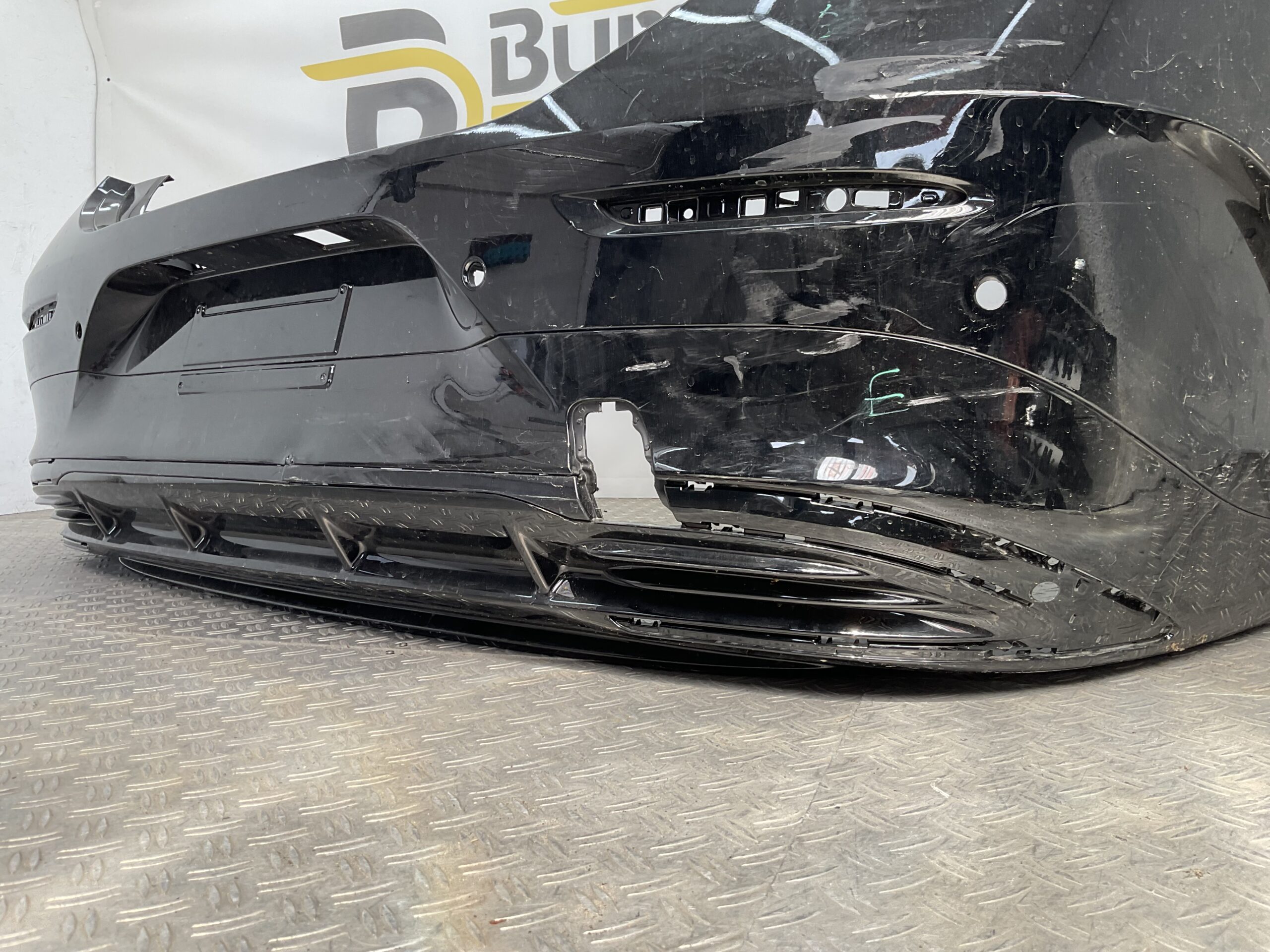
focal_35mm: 29
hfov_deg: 61.7
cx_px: 635
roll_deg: +1.6
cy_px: 476
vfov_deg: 48.2
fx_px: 1064
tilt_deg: -5.7
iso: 16
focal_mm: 3
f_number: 1.8
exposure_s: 1/113
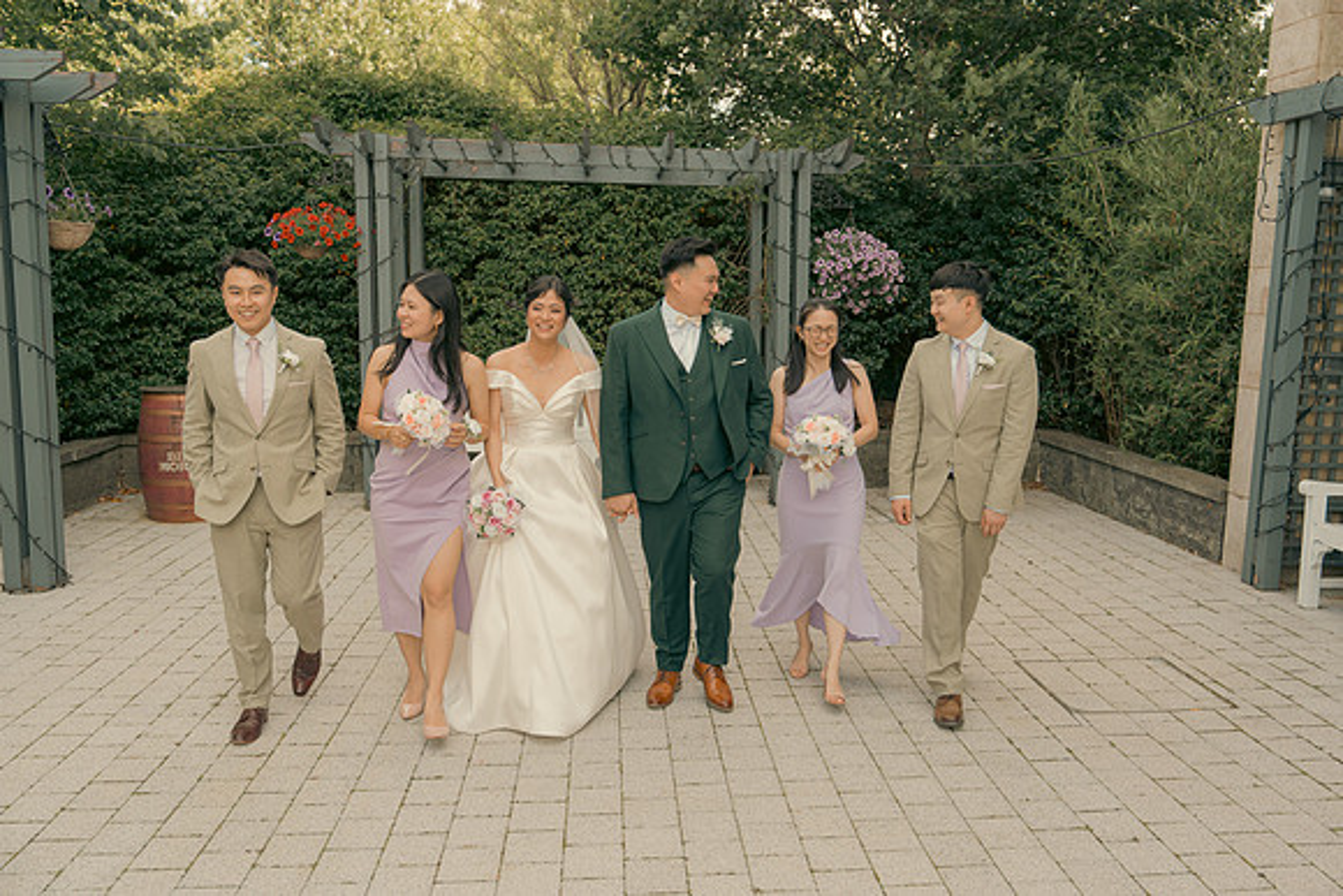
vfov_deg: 40.0
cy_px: 448
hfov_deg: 57.2
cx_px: 672
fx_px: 1231
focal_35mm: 33
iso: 125
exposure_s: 1/250
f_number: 3.5
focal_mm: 33
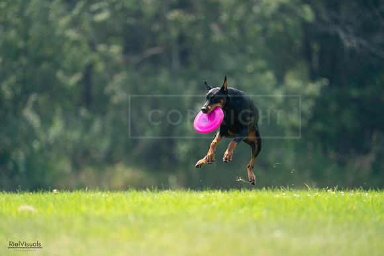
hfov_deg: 3.7
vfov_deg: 2.5
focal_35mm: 553
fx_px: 5900
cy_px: 128
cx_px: 192
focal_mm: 553
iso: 3200
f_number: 6.3
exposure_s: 1/4000
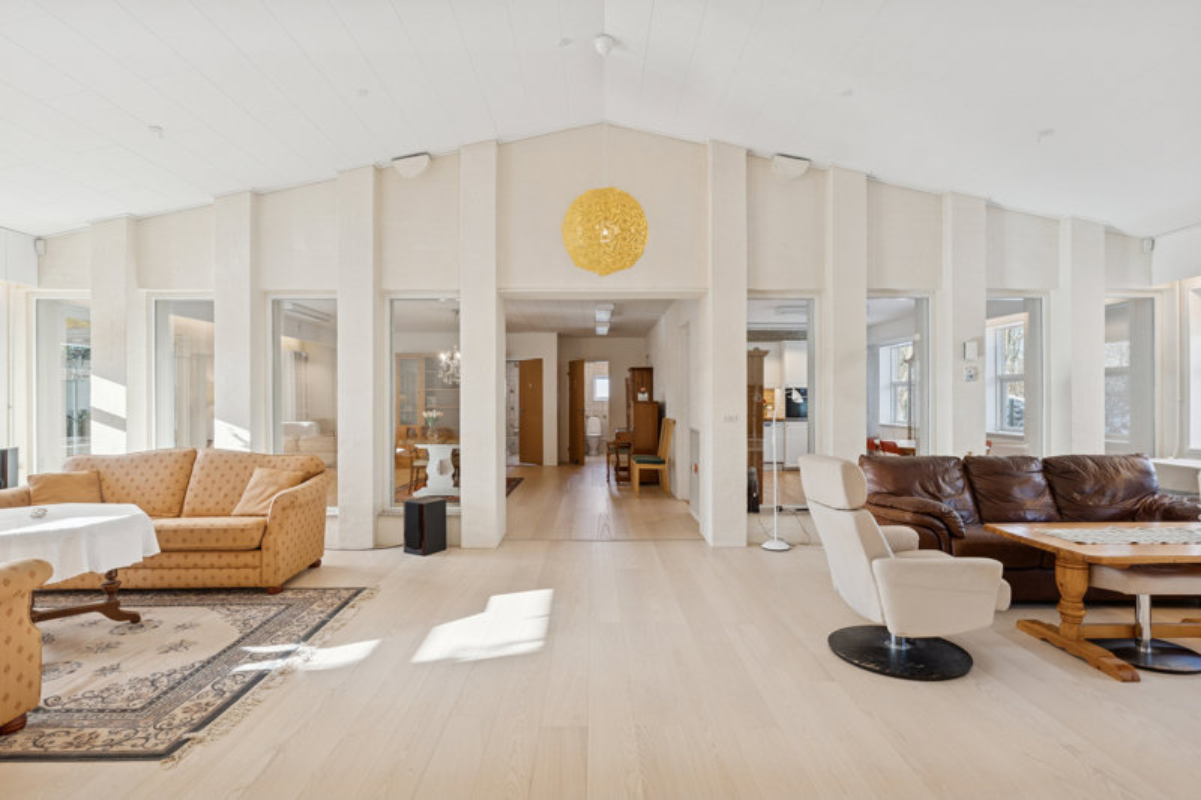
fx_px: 650
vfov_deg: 63.2
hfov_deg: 85.4
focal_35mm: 20
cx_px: 600
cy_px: 400
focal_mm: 13
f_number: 8
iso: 200
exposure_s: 1/20
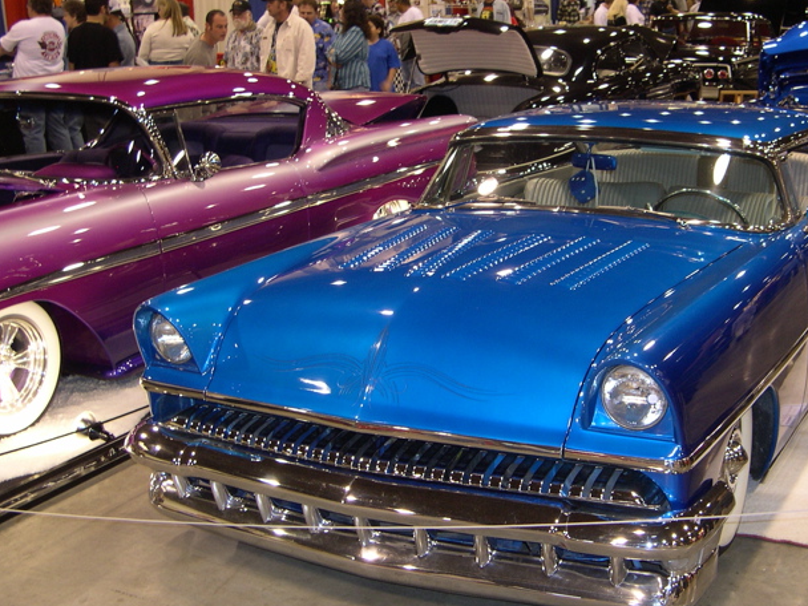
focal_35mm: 50
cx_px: 498
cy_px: 280
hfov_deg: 38.0
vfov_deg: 29.1
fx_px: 1167
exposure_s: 1/30
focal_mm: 8
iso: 113
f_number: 2.8
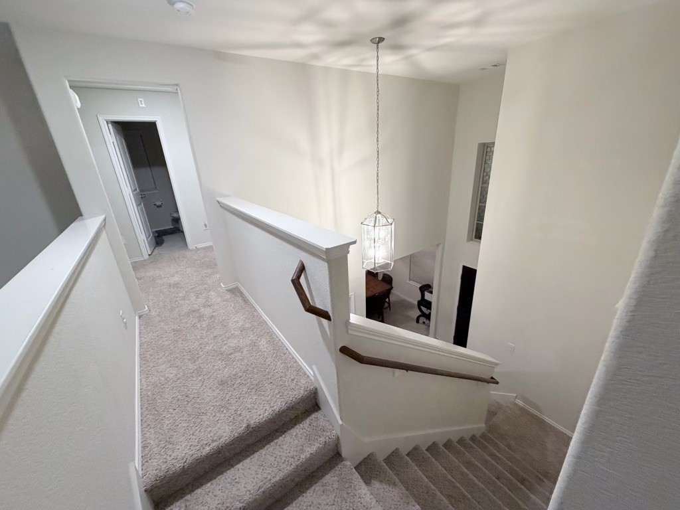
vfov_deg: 85.7
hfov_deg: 102.1
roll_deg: +3.0
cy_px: 255
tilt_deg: -21.7
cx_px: 340
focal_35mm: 14
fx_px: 275
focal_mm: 2.22
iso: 400
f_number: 2.2
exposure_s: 1/60
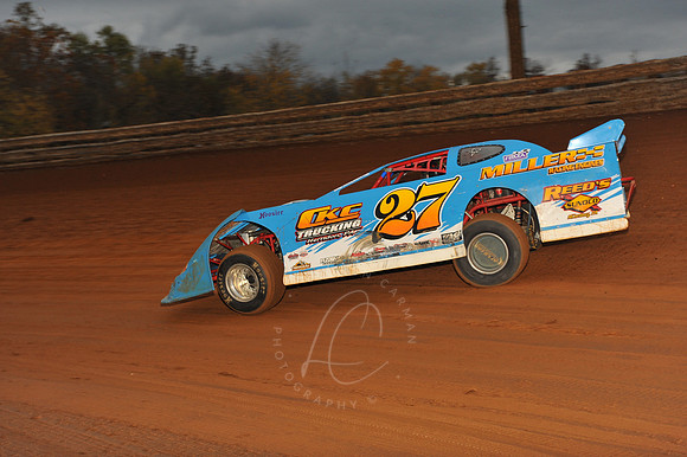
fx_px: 1335
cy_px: 228
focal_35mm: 70
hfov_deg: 28.9
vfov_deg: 19.4
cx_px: 344
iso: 800
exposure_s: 1/320
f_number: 7.1
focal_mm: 70
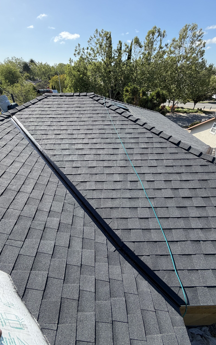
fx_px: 141
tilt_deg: -36.2
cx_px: 99
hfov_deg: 74.7
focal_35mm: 15
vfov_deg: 101.5
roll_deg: +0.2
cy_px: 174
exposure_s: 1/664
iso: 40
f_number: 2.2
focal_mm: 2.22
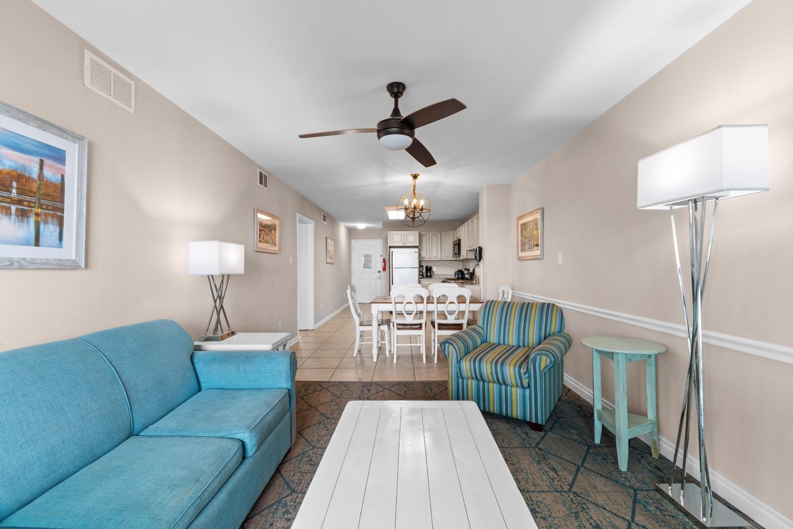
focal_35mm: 15
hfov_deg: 100.4
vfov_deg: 77.3
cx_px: 396
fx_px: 330
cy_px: 264
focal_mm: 10
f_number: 4.5
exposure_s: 1/5
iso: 100
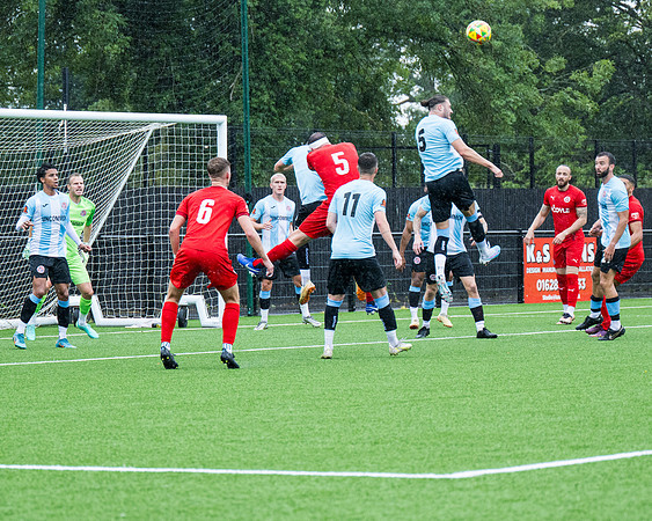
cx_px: 368
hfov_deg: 10.3
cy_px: 277
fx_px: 3606
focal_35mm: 187
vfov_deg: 8.3
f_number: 4
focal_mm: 98
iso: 800
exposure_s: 1/1250
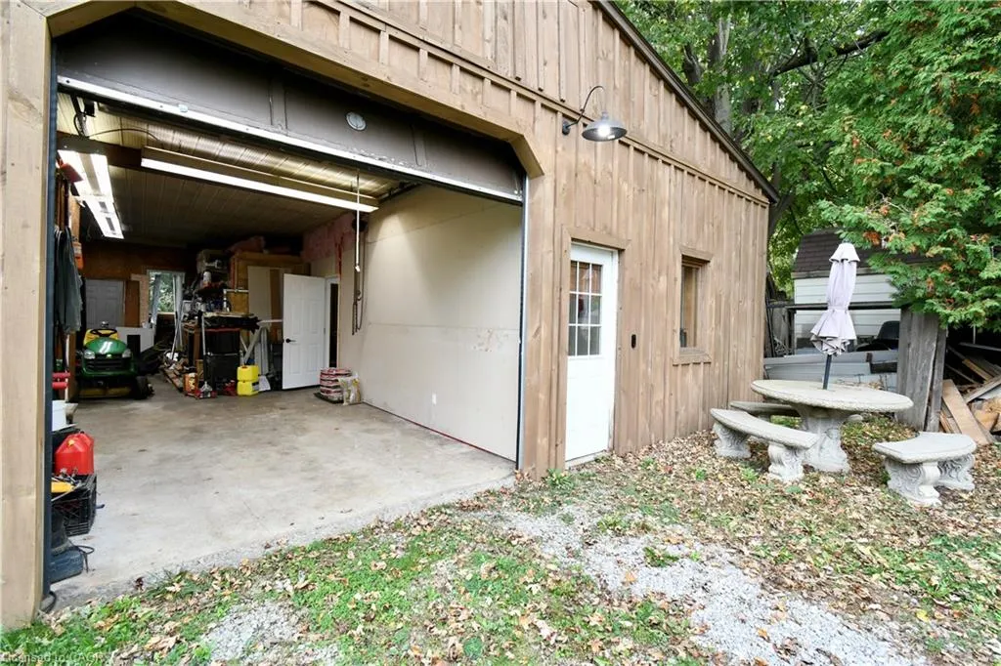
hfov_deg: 100.4
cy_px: 333
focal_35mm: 15
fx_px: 417
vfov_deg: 77.3
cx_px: 500
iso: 320
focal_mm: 10
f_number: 9
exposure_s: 1/10
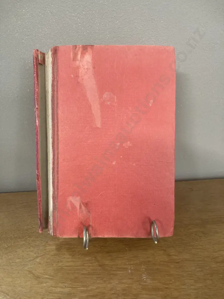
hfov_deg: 49.7
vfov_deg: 63.4
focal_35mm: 28
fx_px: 242
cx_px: 112
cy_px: 150
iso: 320
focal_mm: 3.99
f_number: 1.8
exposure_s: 1/50
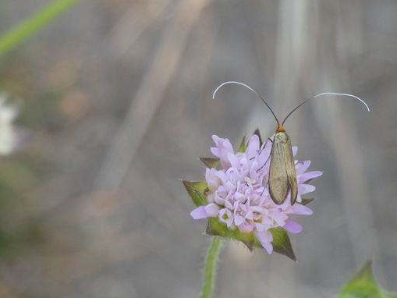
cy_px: 155
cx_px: 213
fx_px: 2535
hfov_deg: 9.0
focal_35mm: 221
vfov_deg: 6.7
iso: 250
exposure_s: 1/80
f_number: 5.2
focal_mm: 23.7
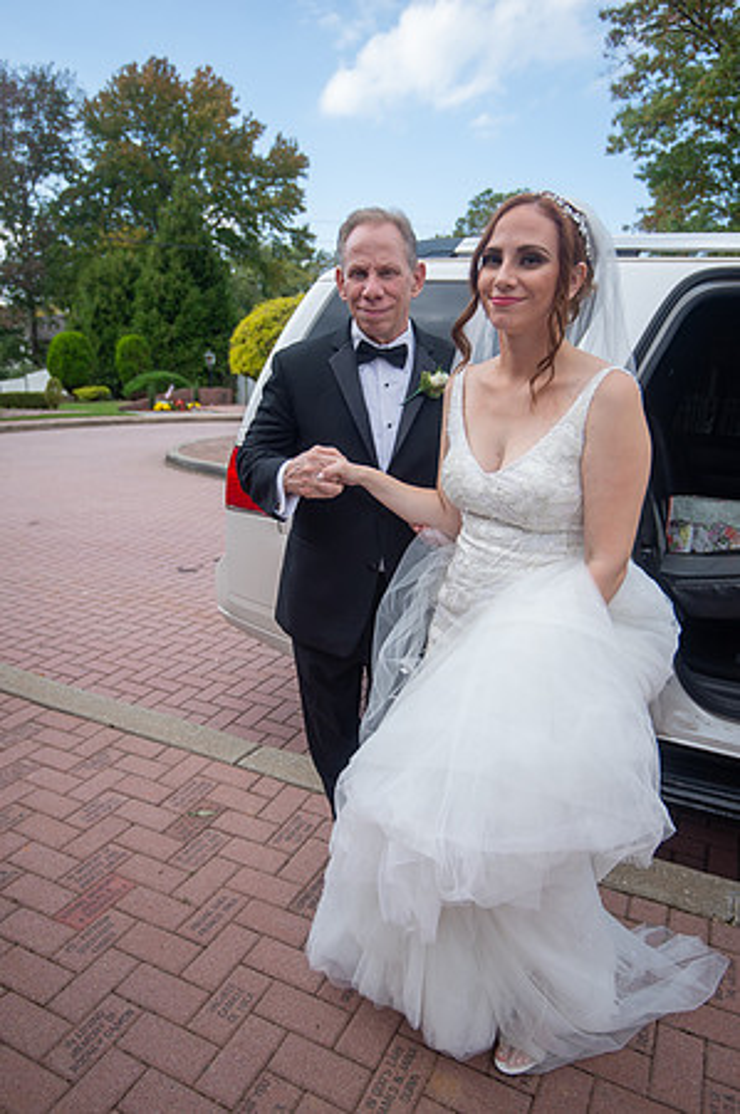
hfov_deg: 53.0
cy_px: 557
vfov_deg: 73.8
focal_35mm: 24
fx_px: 742
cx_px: 370
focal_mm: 24
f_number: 4
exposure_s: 1/1250
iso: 400
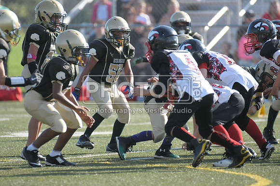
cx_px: 140
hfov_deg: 4.0
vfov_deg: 2.7
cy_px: 93
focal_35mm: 510
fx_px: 3961
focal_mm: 340
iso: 1600
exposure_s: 1/5000
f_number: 4
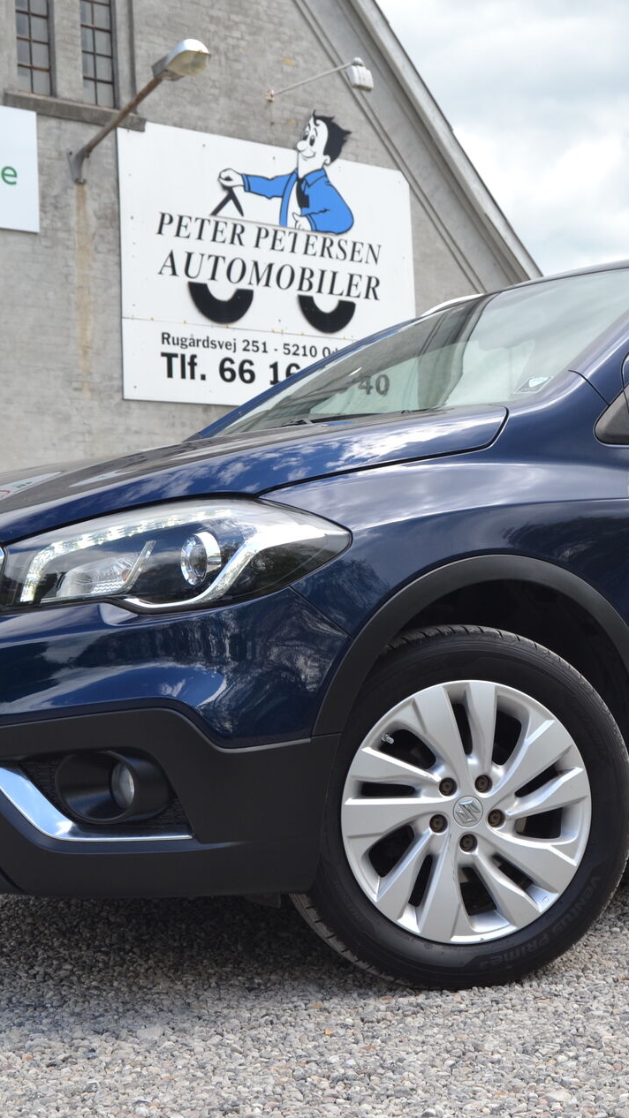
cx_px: 479
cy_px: 556
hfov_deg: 21.7
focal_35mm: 55
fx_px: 1625
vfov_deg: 38.0
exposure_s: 1/160
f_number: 6.3
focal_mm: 23
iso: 100
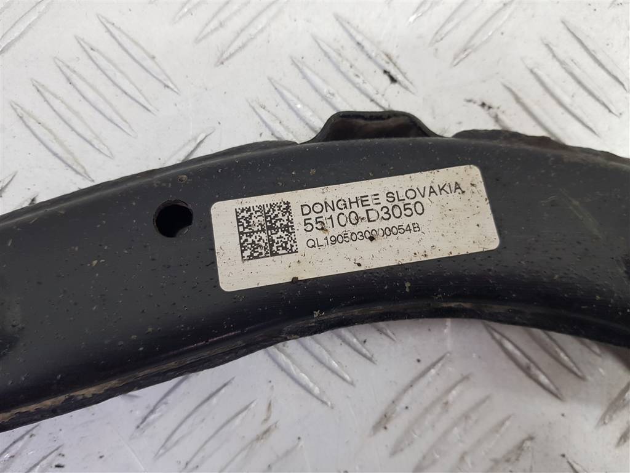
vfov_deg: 53.1
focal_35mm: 26
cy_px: 236
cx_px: 315
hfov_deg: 67.3
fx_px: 473
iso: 80
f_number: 1.7
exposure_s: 1/50
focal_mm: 4.2
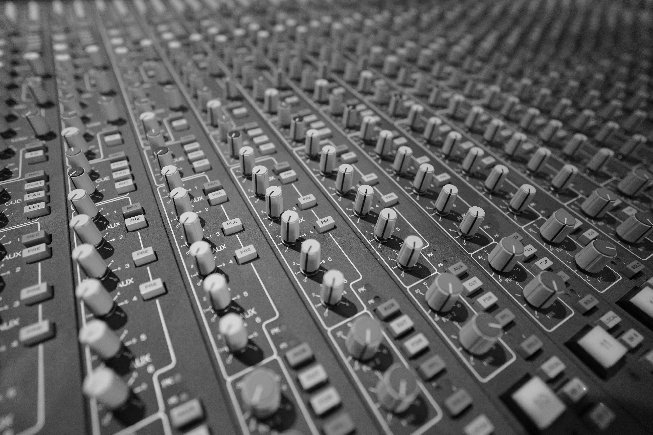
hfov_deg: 90.0
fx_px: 327
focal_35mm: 18
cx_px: 326
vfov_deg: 67.4
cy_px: 218
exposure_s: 1/125
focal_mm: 18
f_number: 2.8
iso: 2500
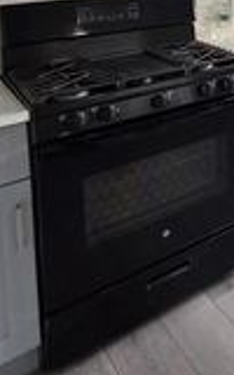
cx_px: 414
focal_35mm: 43
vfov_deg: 38.4
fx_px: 439
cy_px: -36
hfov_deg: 21.0
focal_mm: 2.2
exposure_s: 1/120
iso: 125
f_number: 1.9
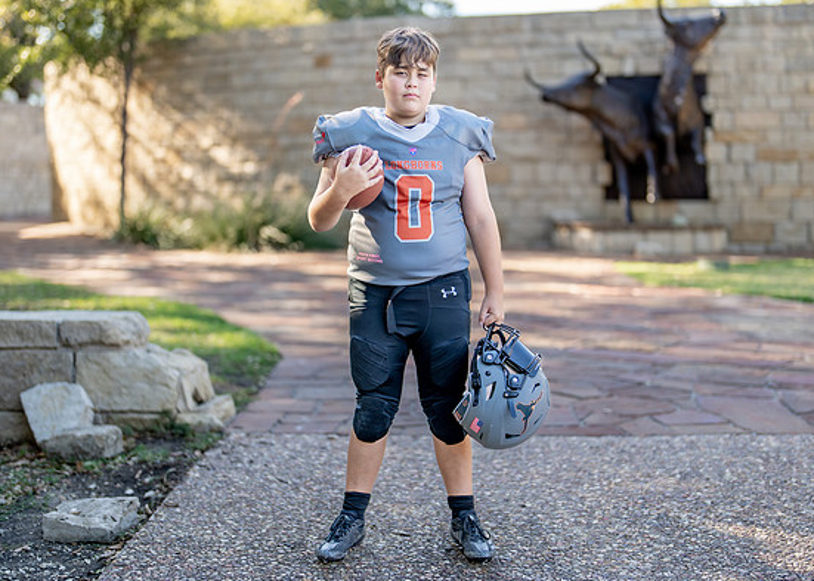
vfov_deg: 23.7
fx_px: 1386
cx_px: 421
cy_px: 283
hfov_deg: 32.7
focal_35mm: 60
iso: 100
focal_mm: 50
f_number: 1.2
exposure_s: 1/1000
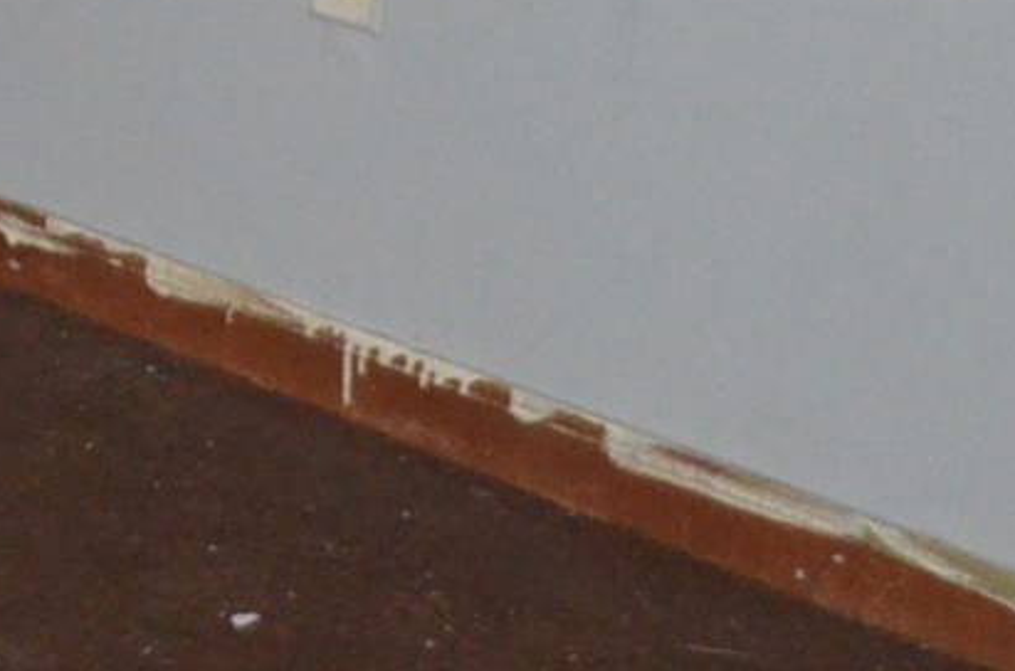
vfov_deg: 7.9
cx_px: -869
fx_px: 4557
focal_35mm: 162
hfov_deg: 11.7
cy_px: -905
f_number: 3.5
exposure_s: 1/60
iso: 2000
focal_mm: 18
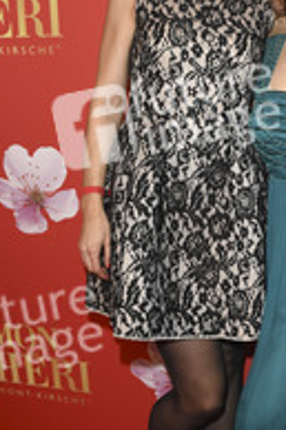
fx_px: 740
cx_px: 231
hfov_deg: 21.6
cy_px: 228
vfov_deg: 32.4
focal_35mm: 62
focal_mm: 20
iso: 800
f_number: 6.3
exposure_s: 1/160
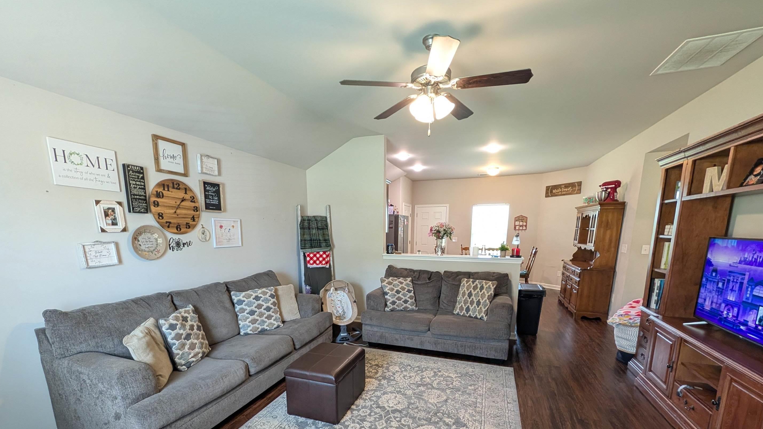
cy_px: 293
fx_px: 283
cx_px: 370
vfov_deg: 71.7
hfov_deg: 106.8
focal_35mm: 14
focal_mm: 2.02
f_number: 1.7
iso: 273
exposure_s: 1/60
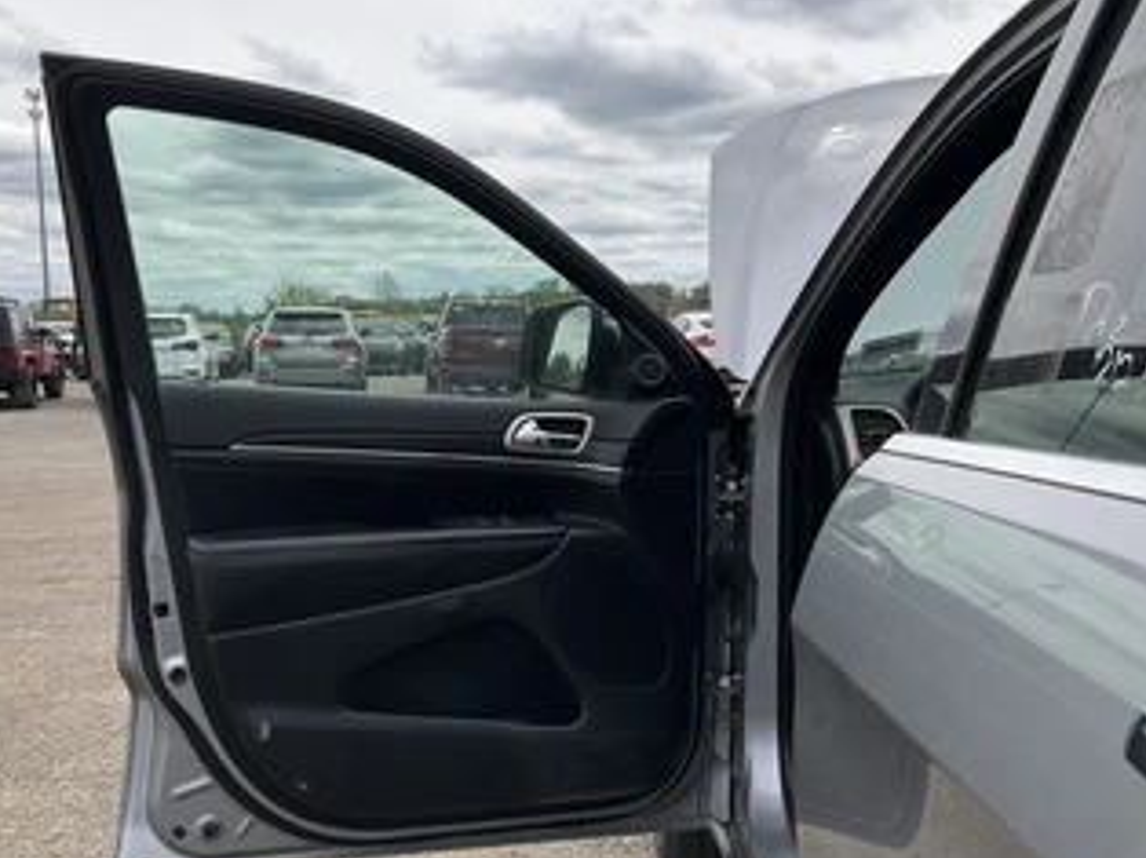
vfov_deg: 38.6
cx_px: 540
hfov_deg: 50.1
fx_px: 1224
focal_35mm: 37
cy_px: 460
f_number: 1.8
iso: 25
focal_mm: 3
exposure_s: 1/1912
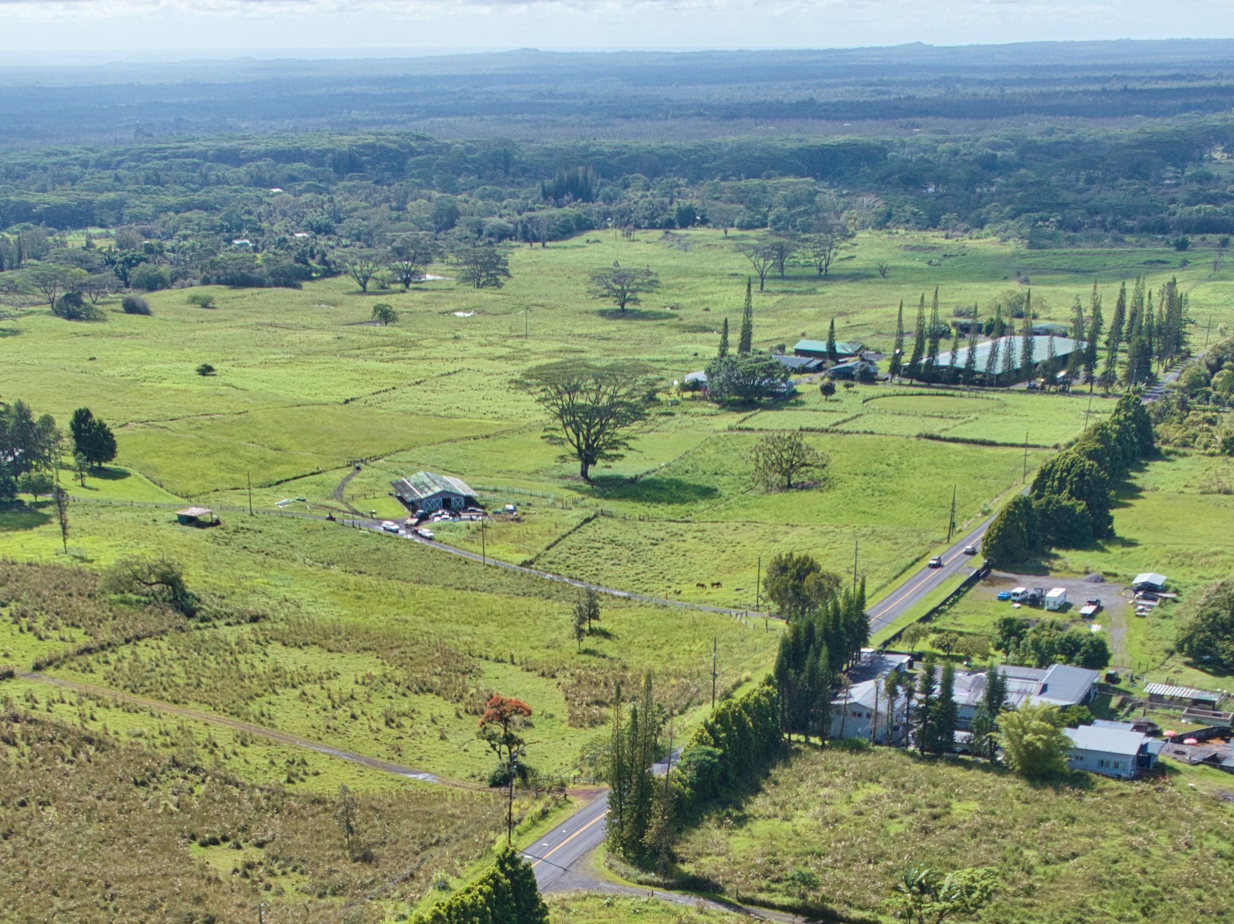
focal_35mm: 55
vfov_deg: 25.0
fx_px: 1960
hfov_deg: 35.0
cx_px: 616
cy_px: 967
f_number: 4
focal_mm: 12.29
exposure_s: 1/800
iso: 100
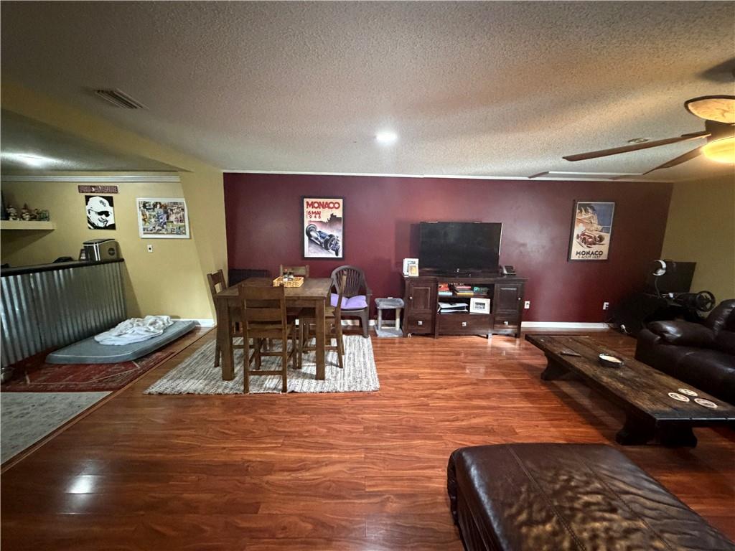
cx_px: 368
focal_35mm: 14
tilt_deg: -8.5
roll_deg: -0.9
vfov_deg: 85.7
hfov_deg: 102.1
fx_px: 297
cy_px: 276
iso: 1250
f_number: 2.2
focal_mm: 2.22
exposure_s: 1/40
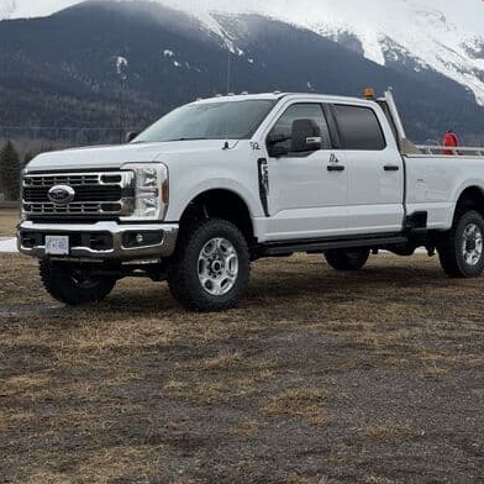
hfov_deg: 26.5
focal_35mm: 65
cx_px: 269
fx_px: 1028
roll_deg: -0.8
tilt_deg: +1.7
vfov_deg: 26.4
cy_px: 165
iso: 64
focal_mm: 6.76
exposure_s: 1/3534
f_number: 1.78
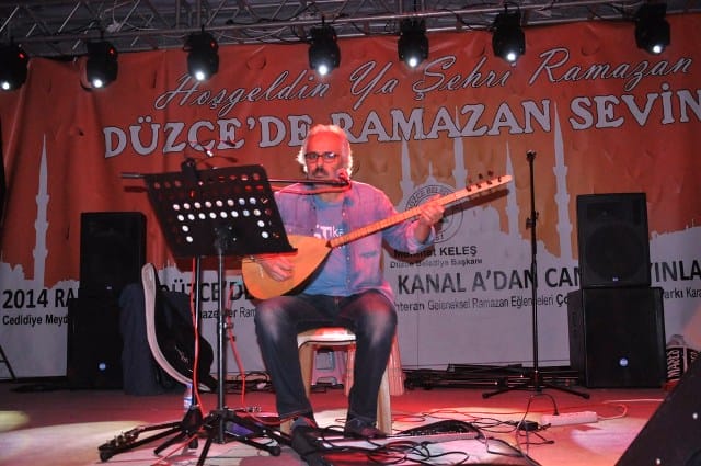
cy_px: 233
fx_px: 758
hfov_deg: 49.6
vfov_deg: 34.1
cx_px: 350
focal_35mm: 39
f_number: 4
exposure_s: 1/200
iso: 1600
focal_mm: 26
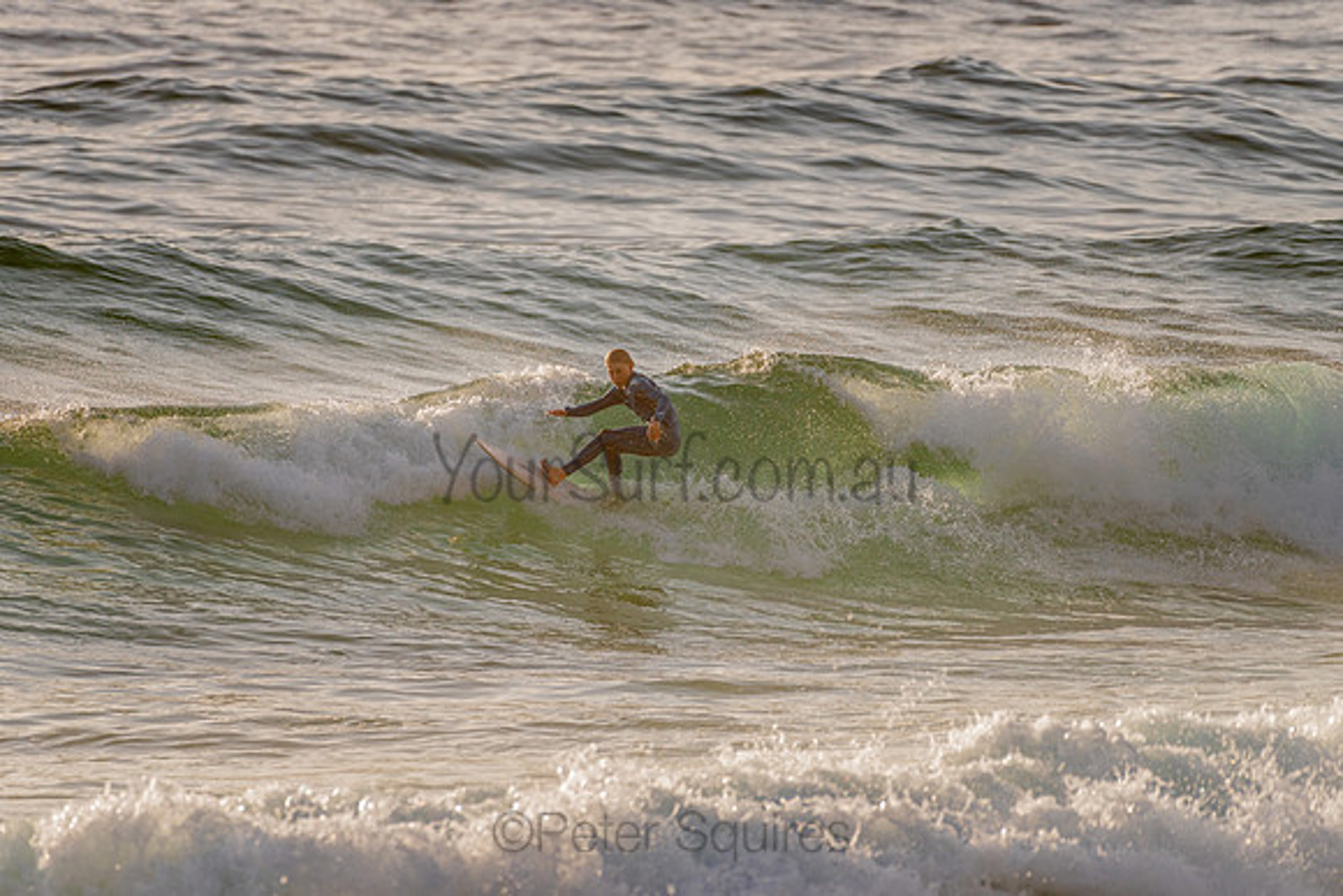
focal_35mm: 613
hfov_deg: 3.4
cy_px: 435
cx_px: 655
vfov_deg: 2.2
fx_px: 22869
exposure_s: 1/2000
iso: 200
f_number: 5.6
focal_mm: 500
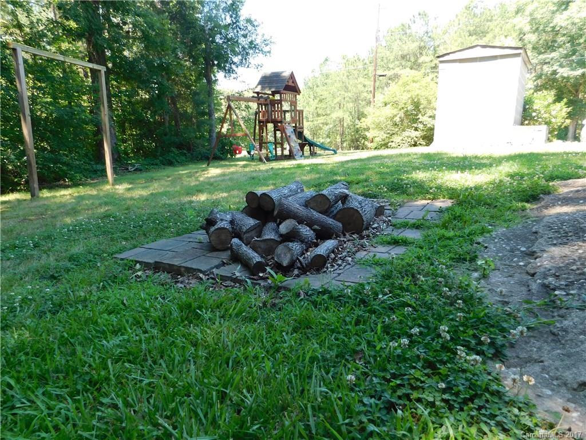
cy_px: 220
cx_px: 293
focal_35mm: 23
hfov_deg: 73.9
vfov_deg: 58.9
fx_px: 389
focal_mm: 4
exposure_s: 1/125
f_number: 3
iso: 125
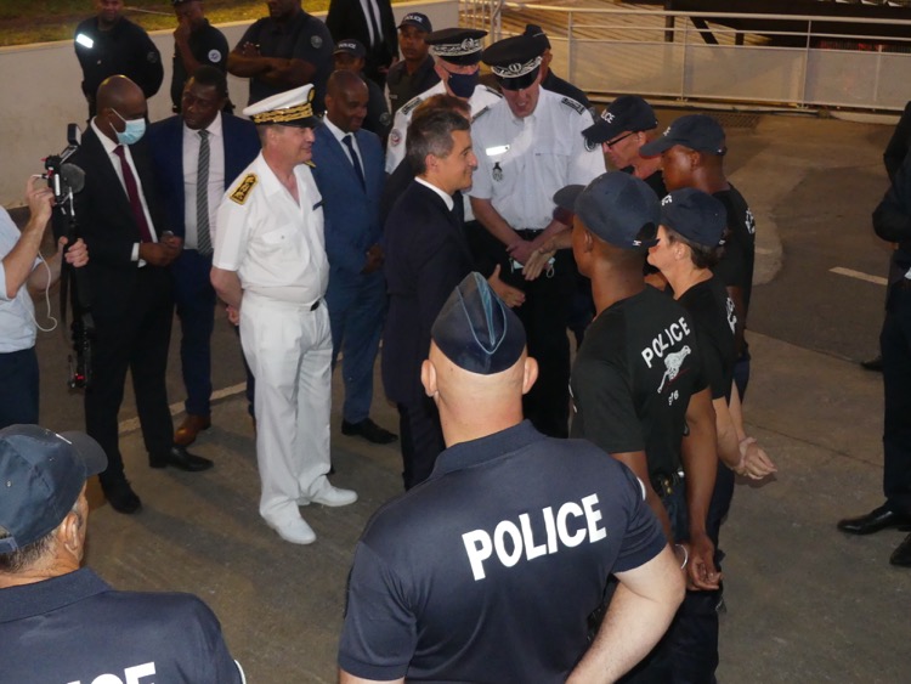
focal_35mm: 47
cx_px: 456
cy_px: 342
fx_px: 1237
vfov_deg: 30.9
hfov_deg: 40.4
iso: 800
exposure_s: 1/60
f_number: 2.8
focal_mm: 8.4
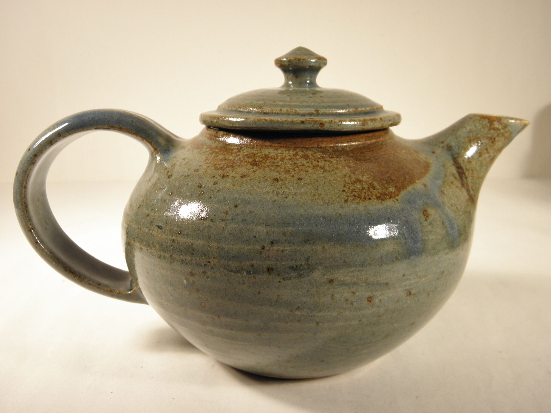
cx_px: 276
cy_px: 206
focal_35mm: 38
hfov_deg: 49.0
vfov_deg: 37.7
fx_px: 605
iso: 100
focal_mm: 6.8
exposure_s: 1/40
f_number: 3.7
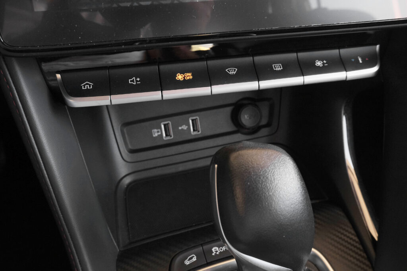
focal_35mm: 32
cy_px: 136
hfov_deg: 58.7
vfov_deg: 41.1
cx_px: 204
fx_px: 362
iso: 2000
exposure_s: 1/60
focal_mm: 21.5
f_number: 8
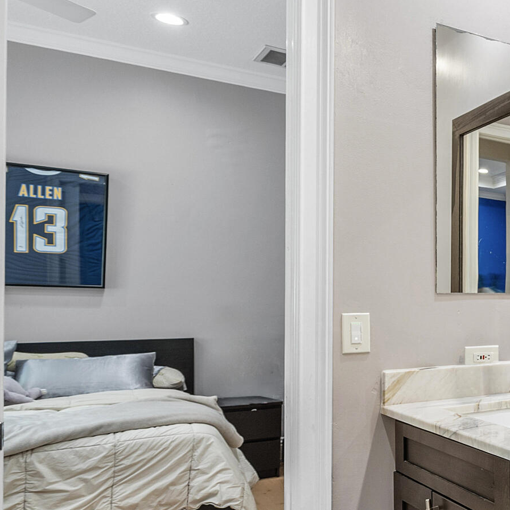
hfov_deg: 32.3
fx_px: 617
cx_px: 682
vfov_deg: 44.6
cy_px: 317
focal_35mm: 37
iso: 160
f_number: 8
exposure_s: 1/25
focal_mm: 13
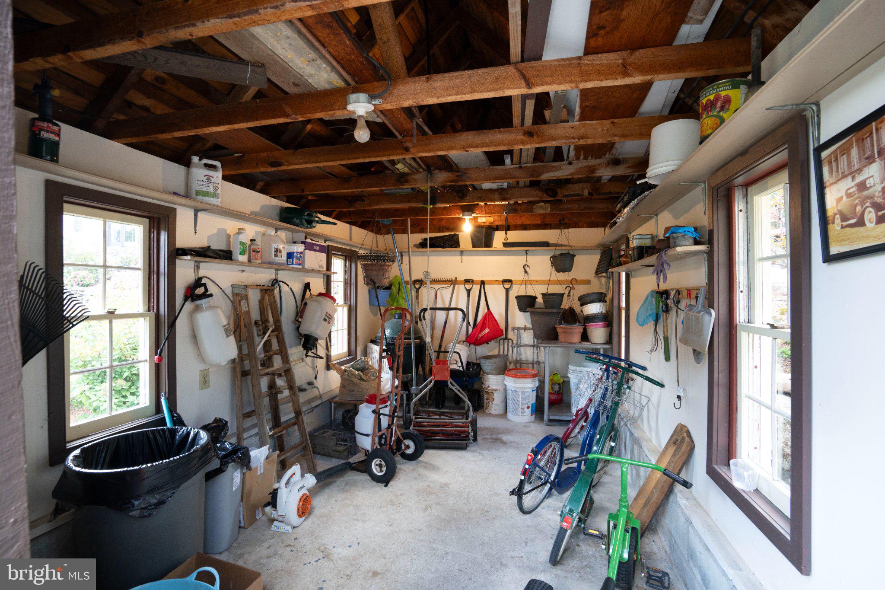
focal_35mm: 16
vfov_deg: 73.7
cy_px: 295
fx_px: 393
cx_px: 442
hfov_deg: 96.7
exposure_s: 1/40
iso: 800
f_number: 7.1
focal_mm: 16
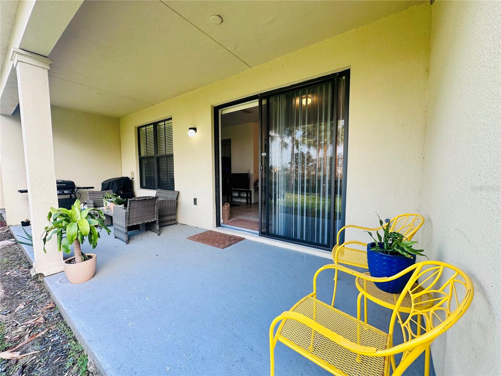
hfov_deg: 102.1
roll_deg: +0.0
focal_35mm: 14
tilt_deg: -5.1
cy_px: 188
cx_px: 250
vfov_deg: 85.7
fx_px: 203
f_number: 2.2
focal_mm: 2.22
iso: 50
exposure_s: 1/99
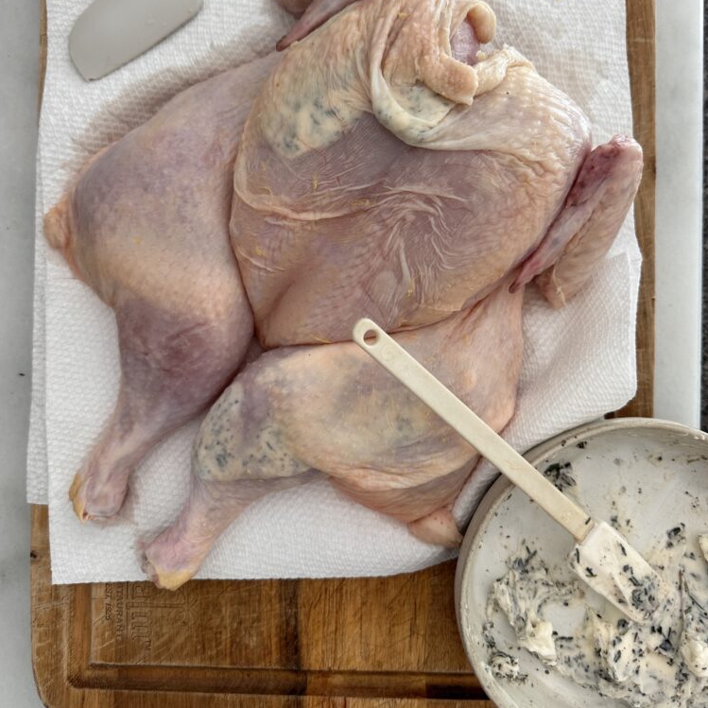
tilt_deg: -88.6
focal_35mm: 29
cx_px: 356
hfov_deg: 55.6
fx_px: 671
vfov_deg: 55.2
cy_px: 278
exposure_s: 1/121
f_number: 1.78
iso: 64
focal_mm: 6.86
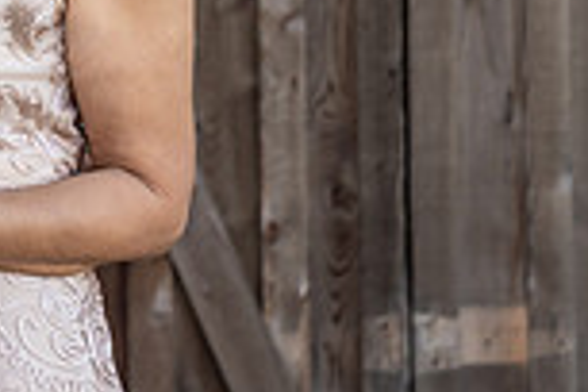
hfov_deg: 6.8
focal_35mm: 296
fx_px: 4834
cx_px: -403
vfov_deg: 4.6
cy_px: -194
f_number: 4
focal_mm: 70
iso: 400
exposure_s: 1/200
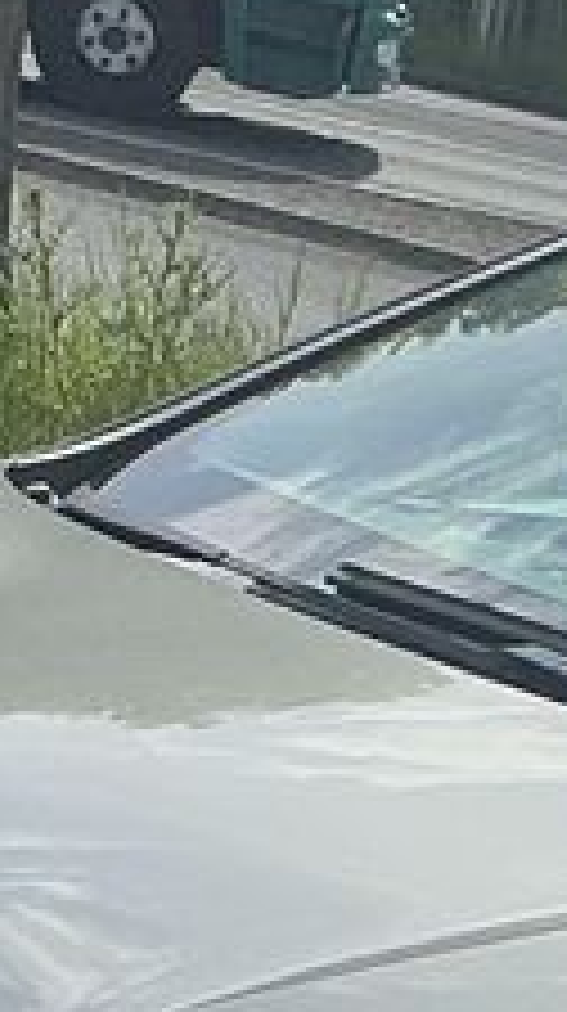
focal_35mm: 163
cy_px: 1313
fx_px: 4371
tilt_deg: -13.3
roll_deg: -9.6
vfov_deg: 12.8
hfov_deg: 7.2
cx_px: 1026
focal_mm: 3
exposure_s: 1/1730
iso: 25
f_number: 1.8
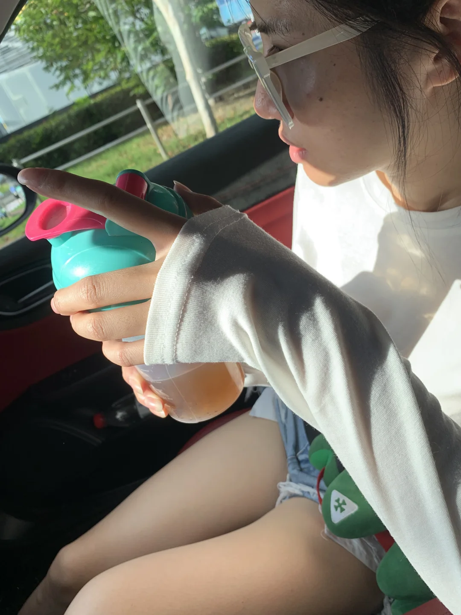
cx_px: 230
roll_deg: +29.2
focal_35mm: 26
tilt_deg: -25.6
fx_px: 462
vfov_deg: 67.3
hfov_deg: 53.1
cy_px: 308
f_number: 1.8
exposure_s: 1/570
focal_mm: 4.25
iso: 25
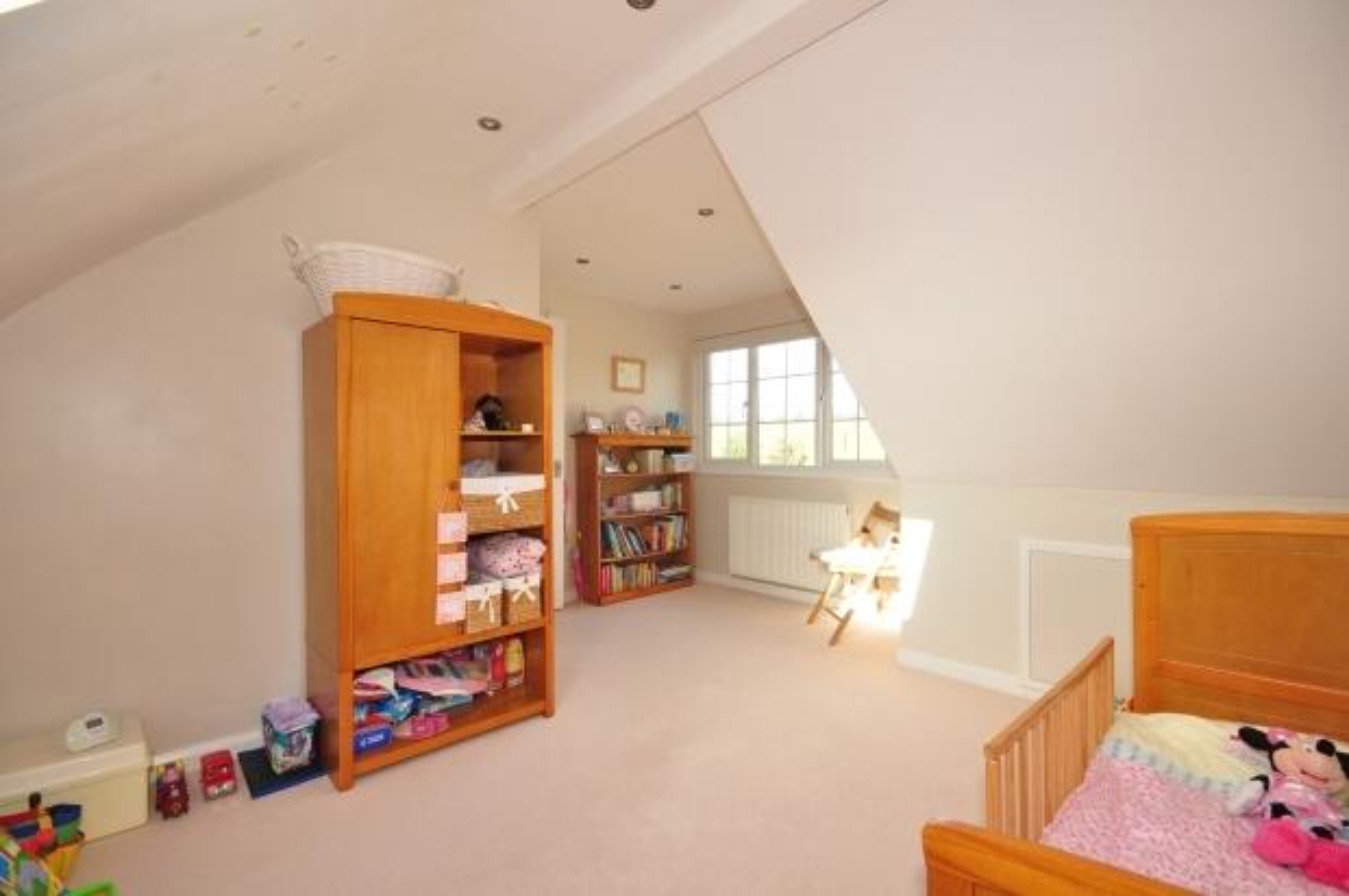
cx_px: 674
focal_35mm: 15
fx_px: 561
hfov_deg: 100.4
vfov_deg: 77.2
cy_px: 448
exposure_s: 1/13
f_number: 11
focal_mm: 10
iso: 200
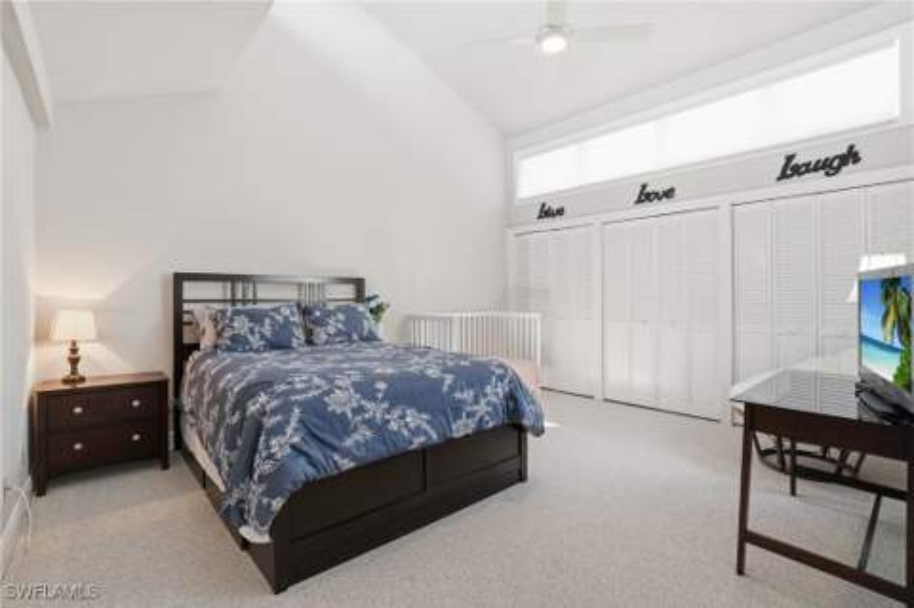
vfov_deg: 73.6
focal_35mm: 16
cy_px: 304
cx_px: 457
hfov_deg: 96.8
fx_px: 406
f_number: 9
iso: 400
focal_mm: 16
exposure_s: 1/50
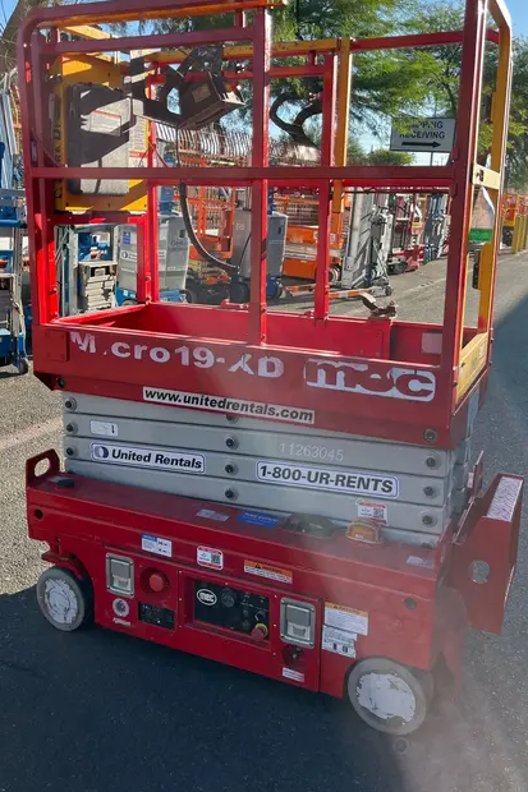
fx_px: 704
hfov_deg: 41.1
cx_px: 283
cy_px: 346
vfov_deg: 58.5
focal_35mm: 32
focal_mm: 5.1
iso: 50
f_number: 1.6
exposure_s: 1/951
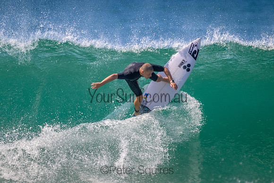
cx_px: 118
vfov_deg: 1.5
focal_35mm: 912
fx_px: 6939
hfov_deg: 2.3
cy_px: 79
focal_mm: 800
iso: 1600
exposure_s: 1/2000
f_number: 11
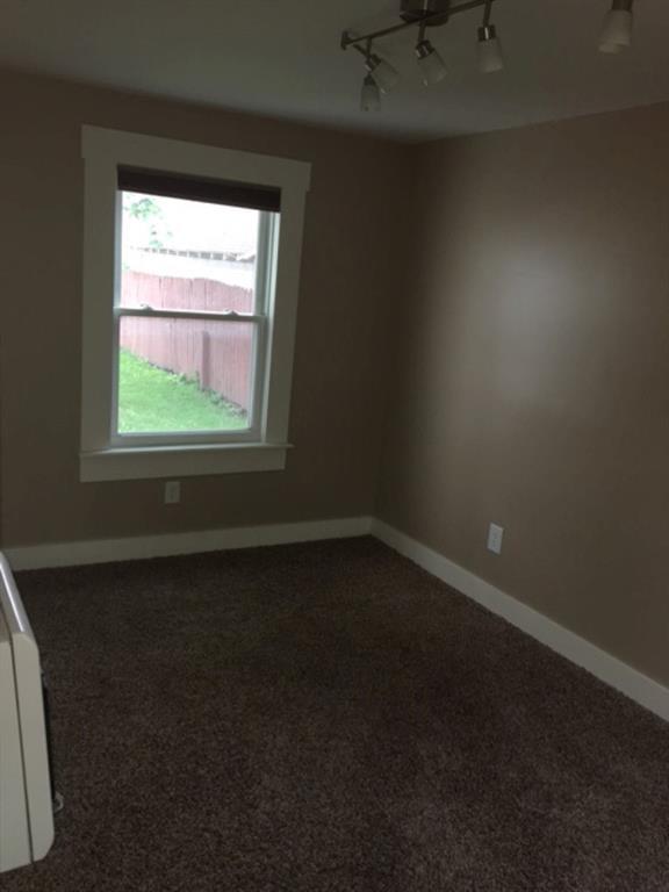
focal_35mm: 29
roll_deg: -4.5
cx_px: 334
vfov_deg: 61.7
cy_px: 446
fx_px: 747
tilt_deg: -12.2
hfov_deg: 48.2
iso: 80
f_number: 2.2
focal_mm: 4.15
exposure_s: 1/30
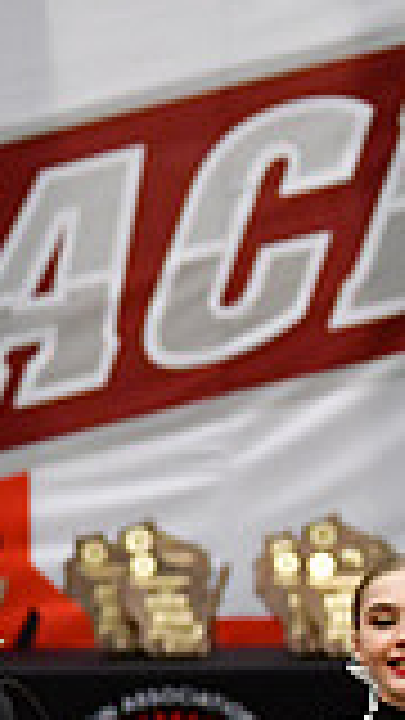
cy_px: 817
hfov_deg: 2.0
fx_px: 11398
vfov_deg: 3.6
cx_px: -868
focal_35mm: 597
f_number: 3.5
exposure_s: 1/500
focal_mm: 105
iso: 4000
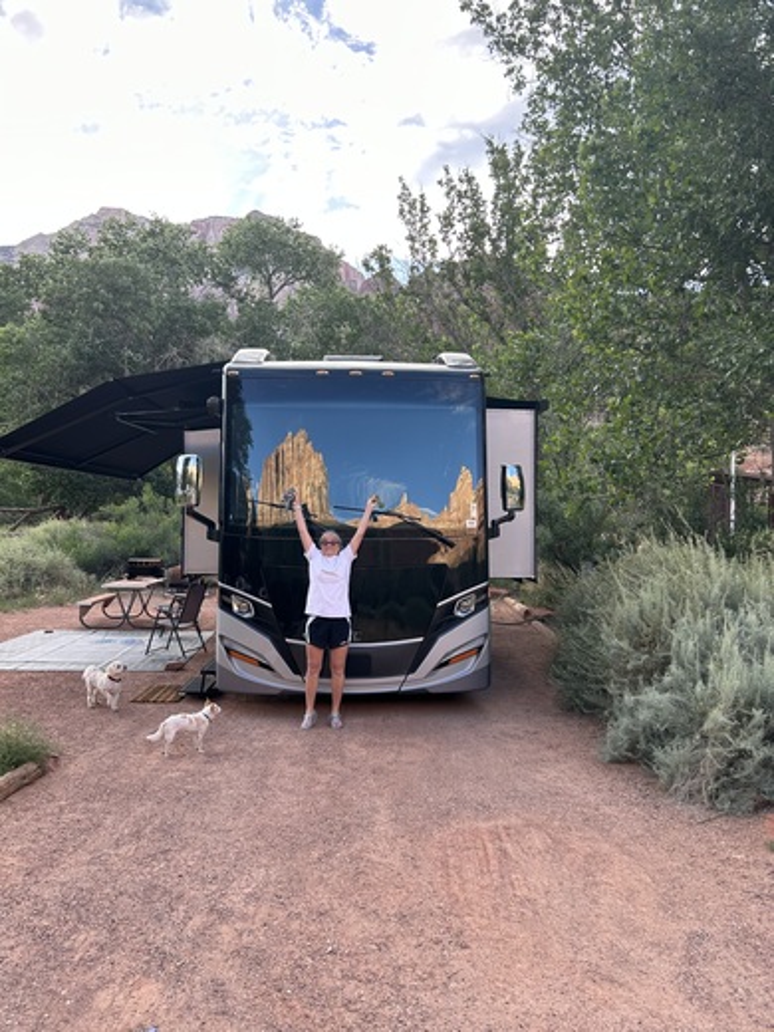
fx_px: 775
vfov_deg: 67.3
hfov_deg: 53.1
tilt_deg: +3.3
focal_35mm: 26
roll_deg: +0.0
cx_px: 387
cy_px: 516
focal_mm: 5.7
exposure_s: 1/397
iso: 50
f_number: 1.5
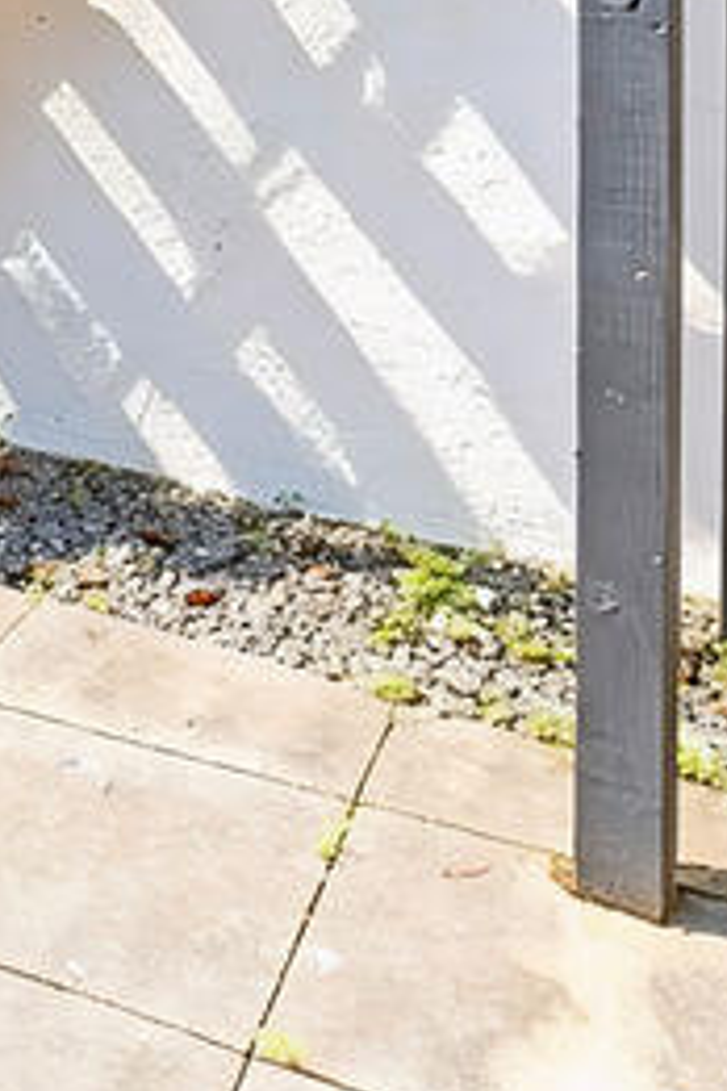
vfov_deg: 32.1
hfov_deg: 20.8
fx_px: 1666
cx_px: -380
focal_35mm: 55
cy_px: -98
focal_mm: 14
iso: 250
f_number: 8
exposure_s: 1/250
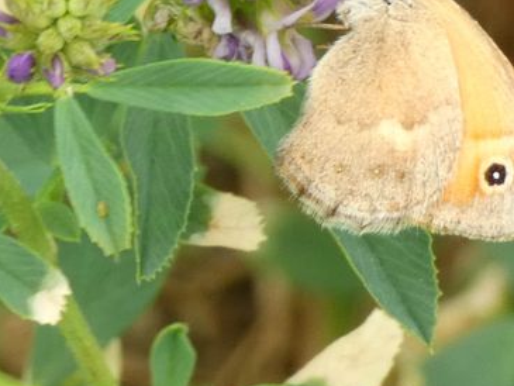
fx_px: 5214
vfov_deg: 4.2
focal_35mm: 351
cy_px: 21
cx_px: 215
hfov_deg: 5.6
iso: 125
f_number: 5.4
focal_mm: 26.9
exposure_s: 1/80
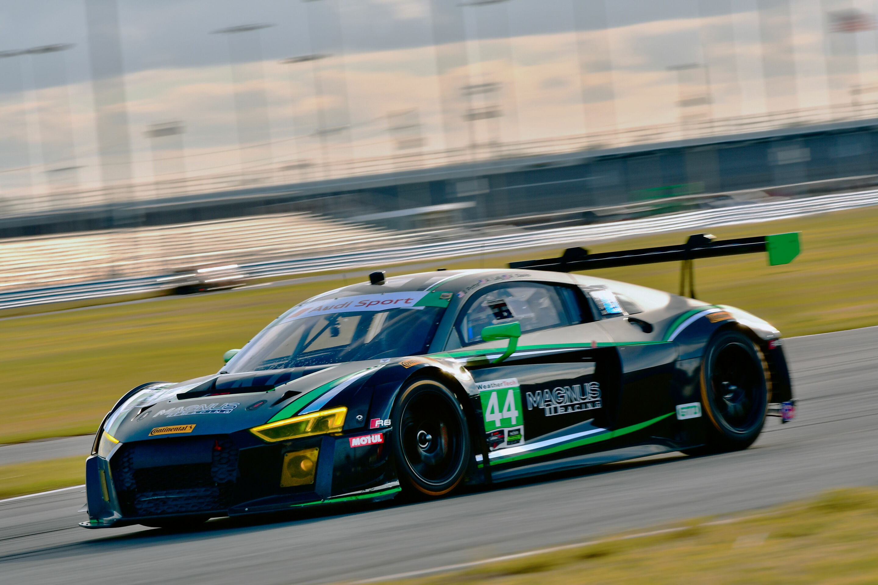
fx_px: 7316
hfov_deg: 6.9
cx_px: 439
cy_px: 292
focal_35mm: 300
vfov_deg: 4.6
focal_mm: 200
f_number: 11
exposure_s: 1/100
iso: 80
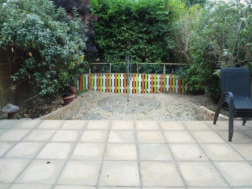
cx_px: 126
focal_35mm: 26
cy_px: 94
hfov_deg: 67.3
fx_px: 189
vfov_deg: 53.0
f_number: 2.8
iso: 80
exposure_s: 1/125
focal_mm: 4.7
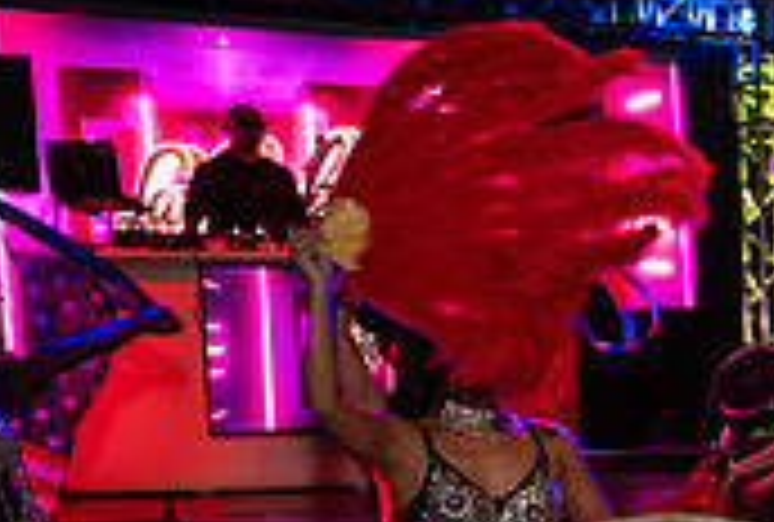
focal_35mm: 100
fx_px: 2158
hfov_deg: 17.8
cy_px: 647
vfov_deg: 13.4
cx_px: 1216
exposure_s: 1/100
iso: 1250
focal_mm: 29
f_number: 2.8
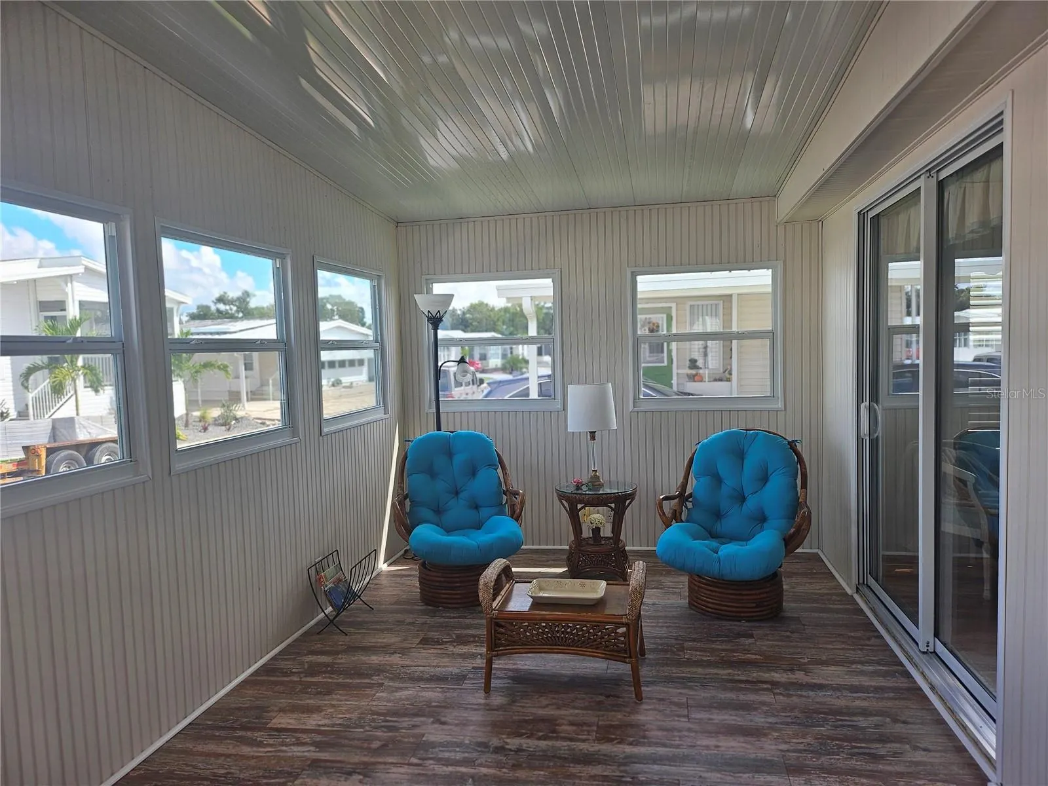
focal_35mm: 24
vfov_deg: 56.8
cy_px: 393
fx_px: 727
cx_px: 524
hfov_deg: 71.6
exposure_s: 1/525
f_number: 1.8
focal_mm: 5
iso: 50
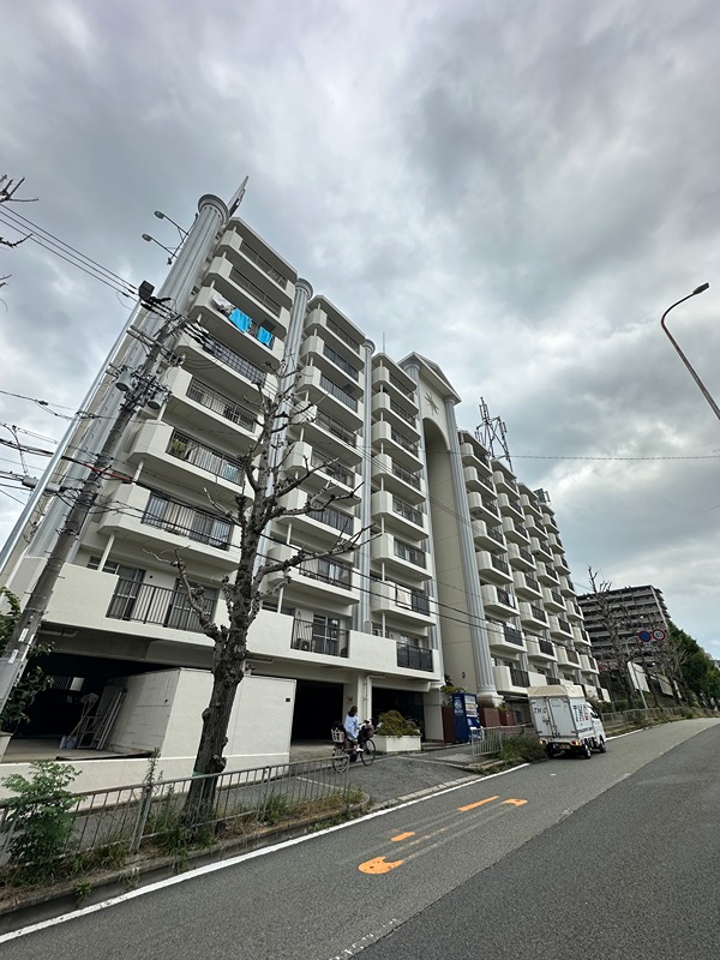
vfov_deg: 102.1
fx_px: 388
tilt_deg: +32.0
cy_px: 480
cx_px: 360
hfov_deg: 85.7
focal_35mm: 14
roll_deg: -2.0
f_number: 2.2
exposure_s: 1/1715
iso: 40
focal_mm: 2.22
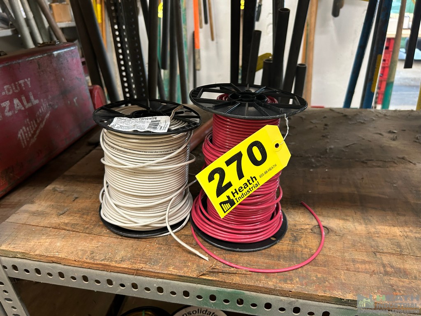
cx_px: 210
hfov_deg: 67.3
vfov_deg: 53.1
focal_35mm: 26
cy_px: 158
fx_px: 316
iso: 200
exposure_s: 1/60
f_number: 1.5
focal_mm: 5.7
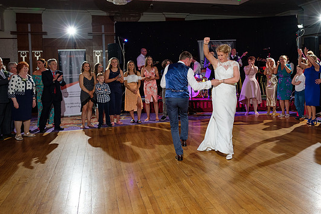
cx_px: 211
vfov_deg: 39.7
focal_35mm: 33
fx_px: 294
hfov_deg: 56.1
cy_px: 82
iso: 800
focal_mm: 16
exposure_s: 1/160
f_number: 3.2
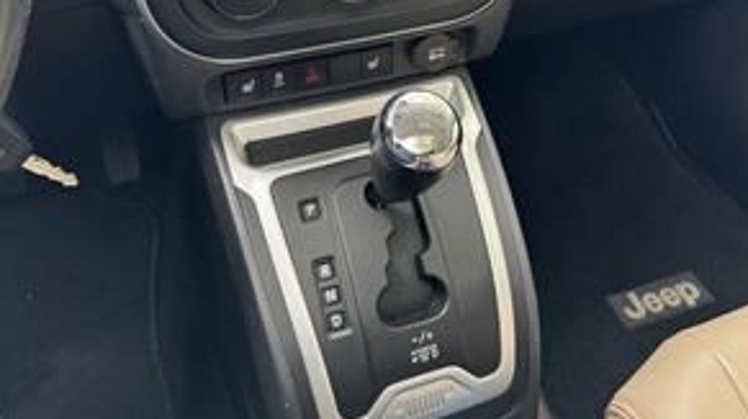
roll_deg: -1.2
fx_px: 713
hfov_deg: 55.3
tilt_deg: -32.9
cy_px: -8
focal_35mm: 36
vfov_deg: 30.3
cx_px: 383
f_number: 1.78
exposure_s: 1/95
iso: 200
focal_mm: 6.76
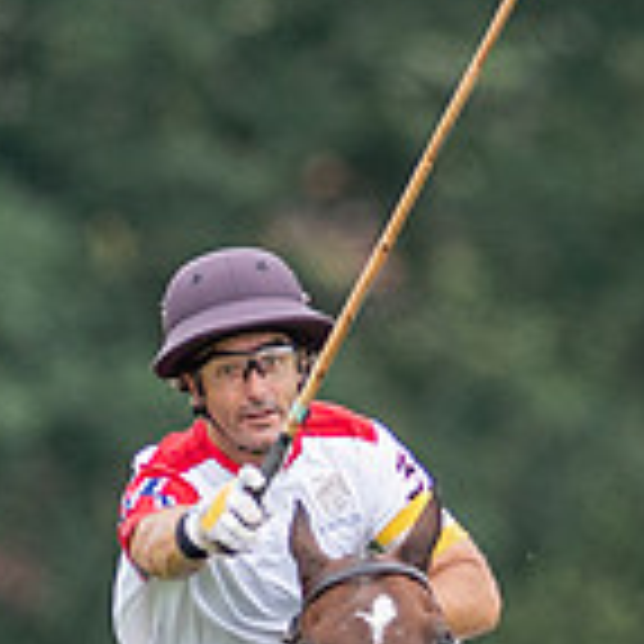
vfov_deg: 0.7
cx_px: 263
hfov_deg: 0.7
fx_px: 56093
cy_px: 881
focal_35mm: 2665
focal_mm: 300
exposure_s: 1/2000
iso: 250
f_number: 2.8
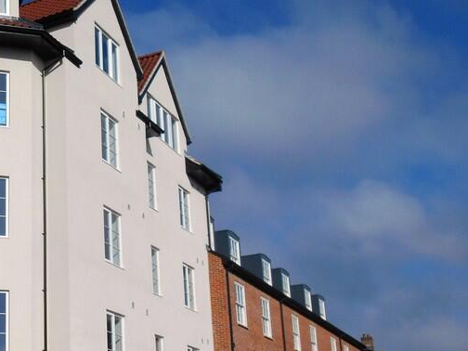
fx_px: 852
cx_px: -5
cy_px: 224
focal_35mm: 63
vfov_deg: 23.2
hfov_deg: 28.7
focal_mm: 5.5
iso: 80
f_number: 11.4
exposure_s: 1/320
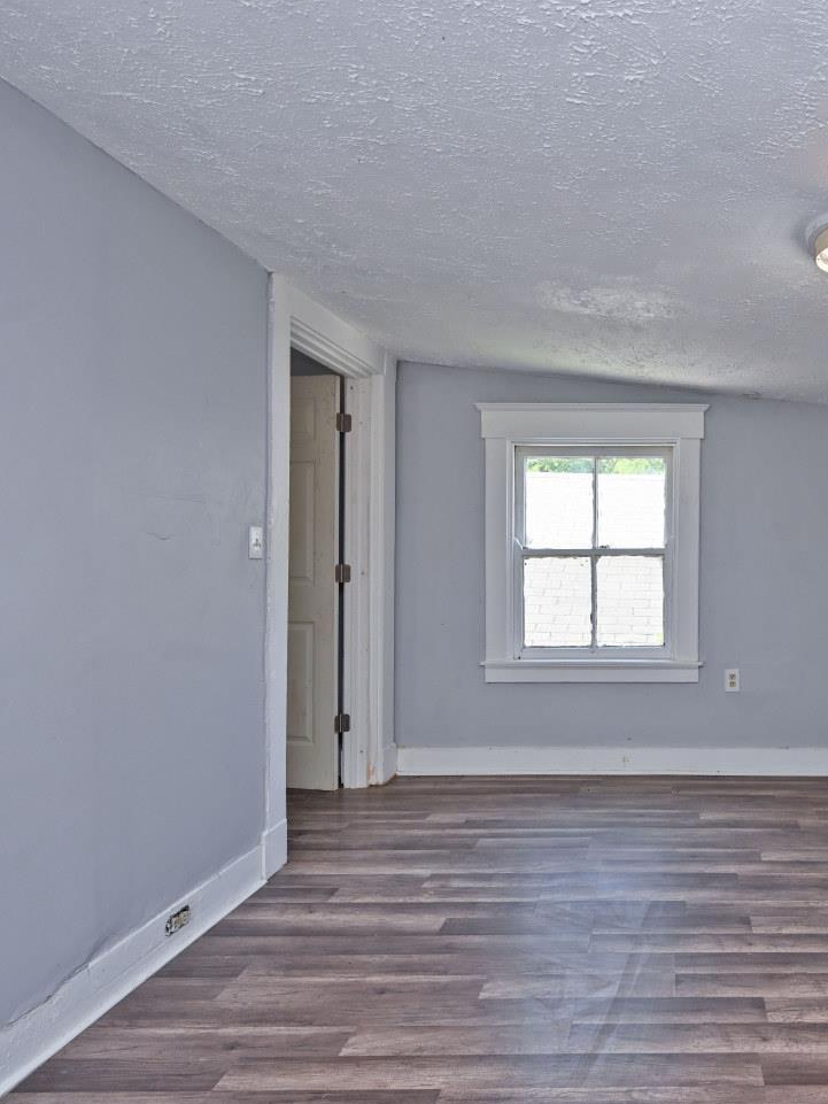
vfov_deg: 79.0
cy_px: 564
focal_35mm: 21
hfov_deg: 58.0
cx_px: 678
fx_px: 670
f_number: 5.6
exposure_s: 1/125
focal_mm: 14
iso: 200
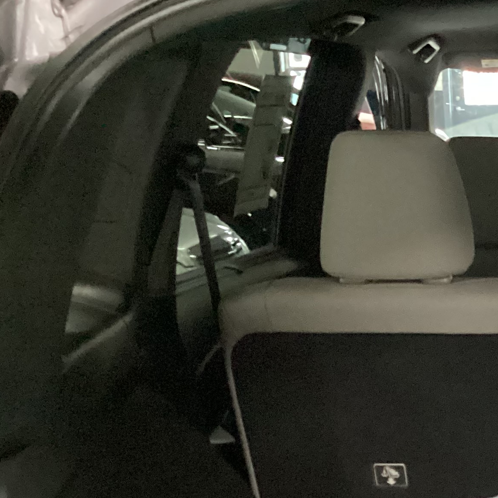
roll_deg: -0.4
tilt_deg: -21.6
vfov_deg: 21.7
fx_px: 1253
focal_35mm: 77
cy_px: 498
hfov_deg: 20.3
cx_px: 670
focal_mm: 3.3
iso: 500
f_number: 2.4
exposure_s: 1/25
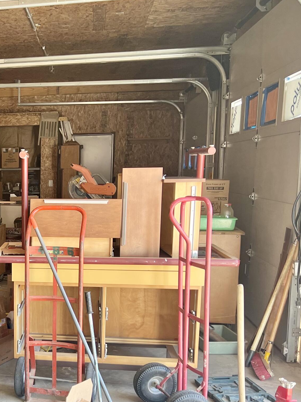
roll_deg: +0.7
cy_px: 268
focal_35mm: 51
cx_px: -29
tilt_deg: -10.2
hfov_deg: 26.4
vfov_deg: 37.1
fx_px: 591
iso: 100
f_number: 1.5
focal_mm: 5.7
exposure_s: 1/121
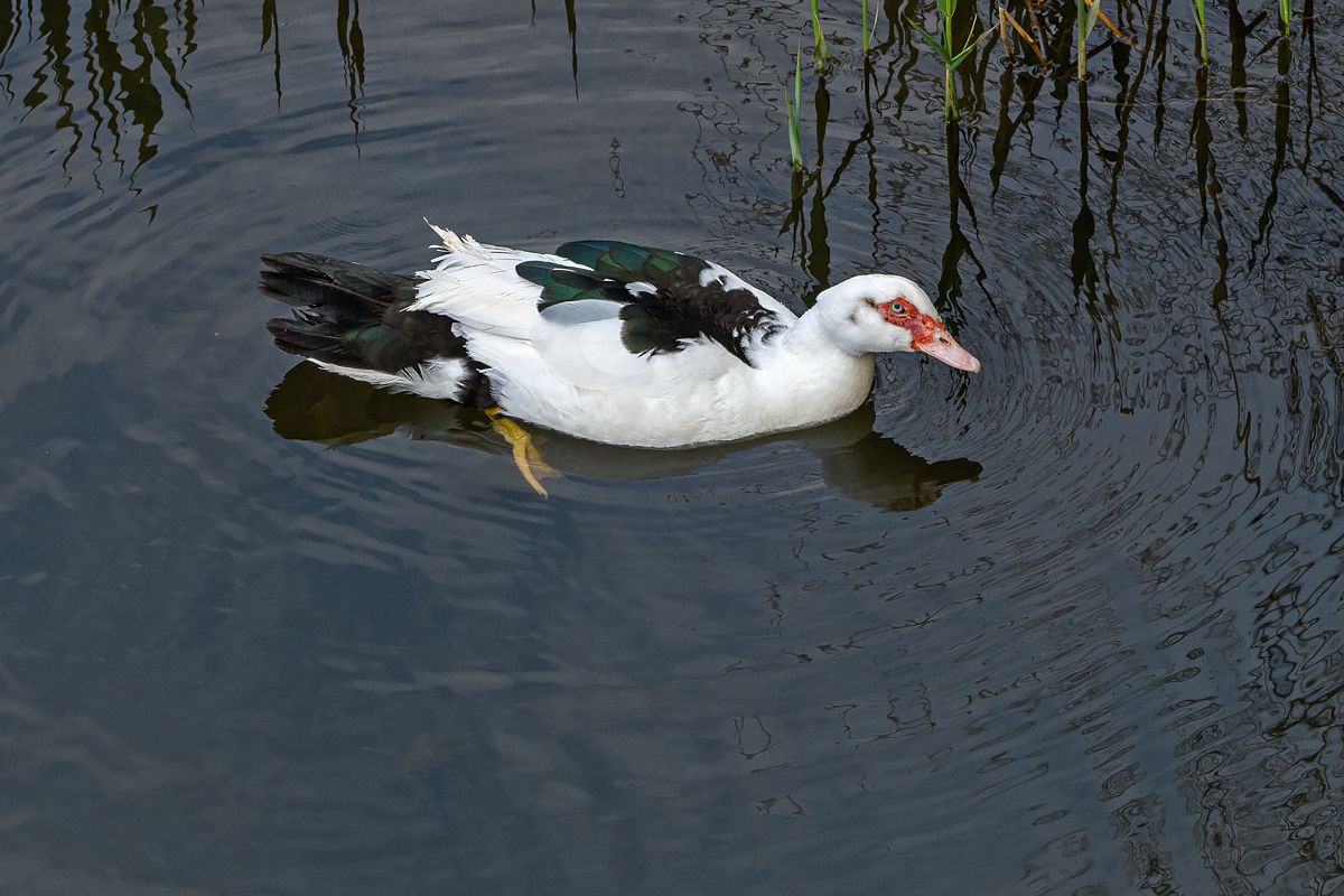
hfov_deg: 9.1
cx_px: 672
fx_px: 8399
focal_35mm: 225
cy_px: 448
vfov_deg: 6.1
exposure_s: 1/640
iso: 400
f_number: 7.1
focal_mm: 150
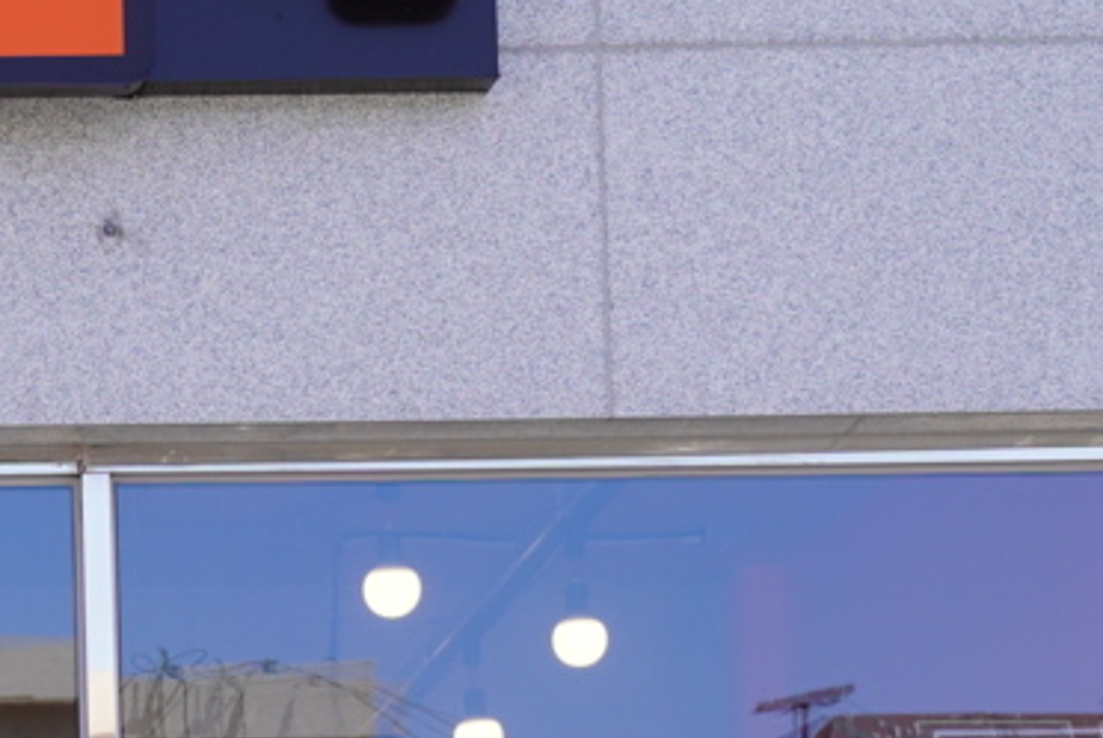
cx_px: -643
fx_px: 5460
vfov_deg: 7.7
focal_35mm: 178
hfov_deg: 11.0
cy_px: 934
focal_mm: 41
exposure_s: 1/160
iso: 100
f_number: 5
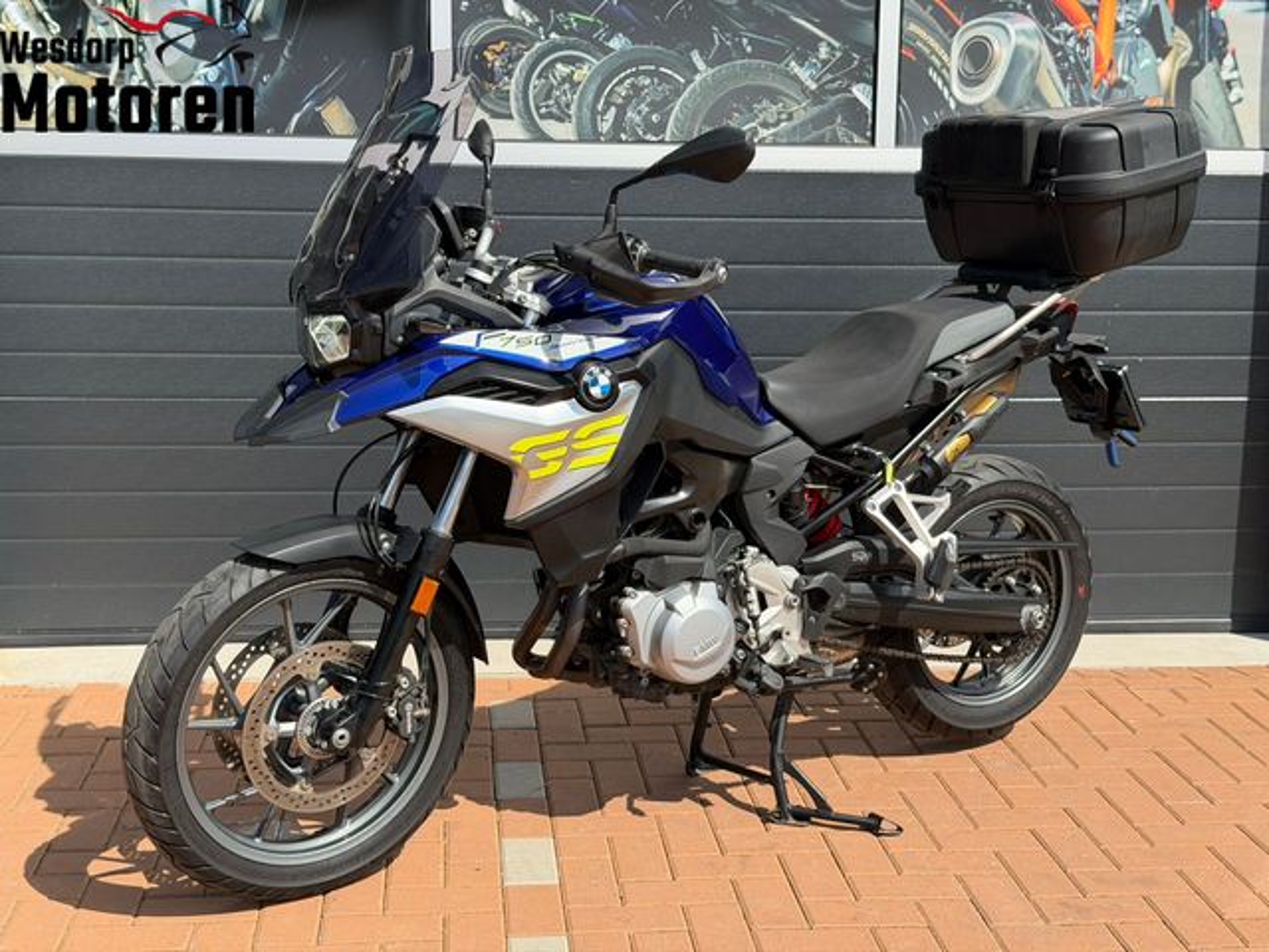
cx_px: 634
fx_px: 1760
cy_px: 476
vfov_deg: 30.3
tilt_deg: -8.1
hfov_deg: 39.7
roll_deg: +0.2
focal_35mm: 48
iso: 80
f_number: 1.78
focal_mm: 6.76
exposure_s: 1/3096
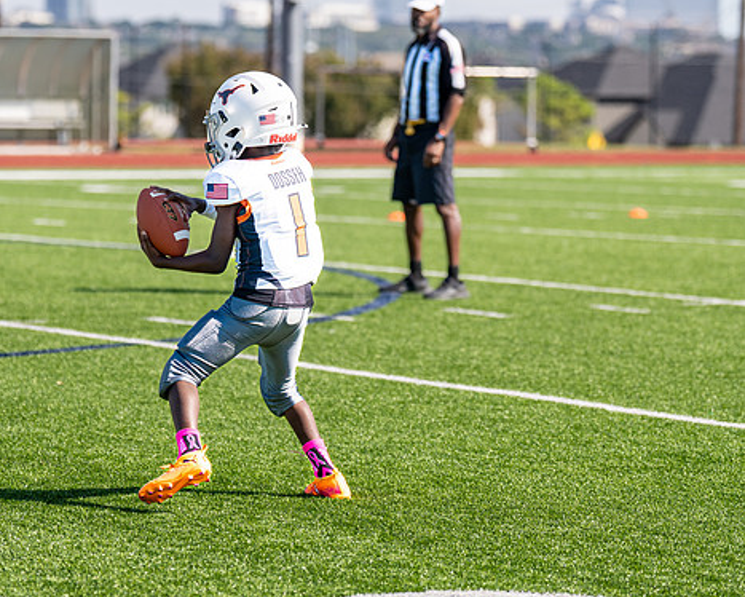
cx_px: 318
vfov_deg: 8.5
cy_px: 257
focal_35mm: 182
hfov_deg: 10.6
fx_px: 4015
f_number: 2.8
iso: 100
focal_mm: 107
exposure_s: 1/2000
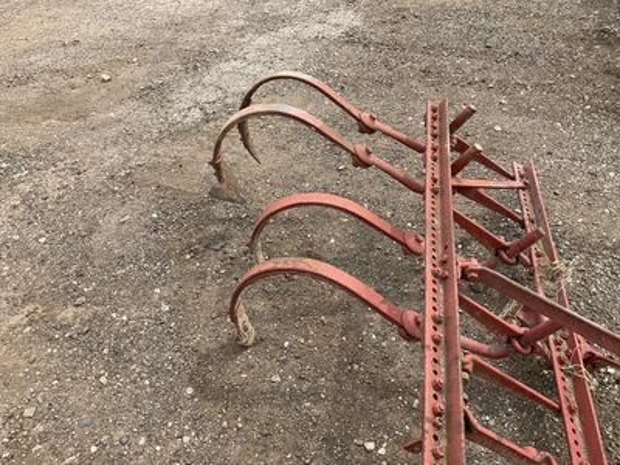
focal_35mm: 29
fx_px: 519
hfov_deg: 61.7
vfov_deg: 48.2
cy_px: 232
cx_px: 310
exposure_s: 1/804
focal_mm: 3
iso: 25
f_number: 1.8
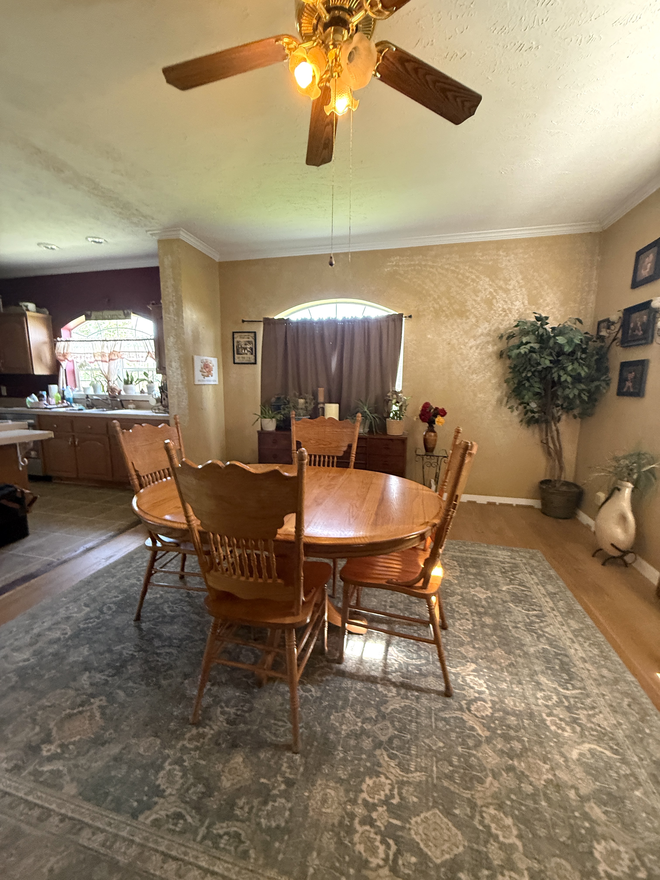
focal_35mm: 14
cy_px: 440
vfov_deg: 102.1
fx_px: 356
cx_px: 330
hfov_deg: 85.7
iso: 500
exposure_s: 1/60
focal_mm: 2.22
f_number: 2.2
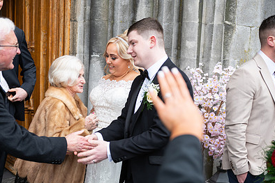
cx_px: 111
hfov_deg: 37.4
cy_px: 118
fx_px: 405
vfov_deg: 25.4
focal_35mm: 53
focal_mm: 36
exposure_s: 1/160
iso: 125
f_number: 3.5
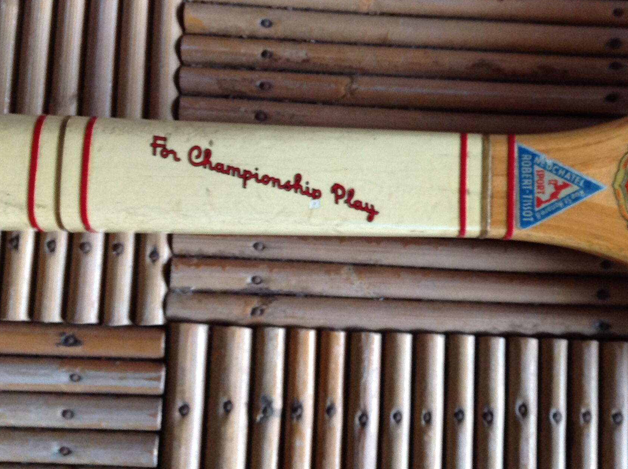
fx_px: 978
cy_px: 185
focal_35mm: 54
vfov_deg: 26.9
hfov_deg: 35.1
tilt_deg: -81.7
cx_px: 439
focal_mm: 4.28
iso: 200
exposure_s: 1/15
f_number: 2.4
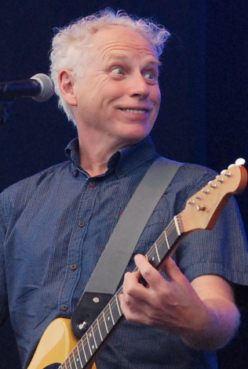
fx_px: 1992
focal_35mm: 194
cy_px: 216
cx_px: 94
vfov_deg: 10.6
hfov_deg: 7.1
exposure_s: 1/800
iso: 1600
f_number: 5.6
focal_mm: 95
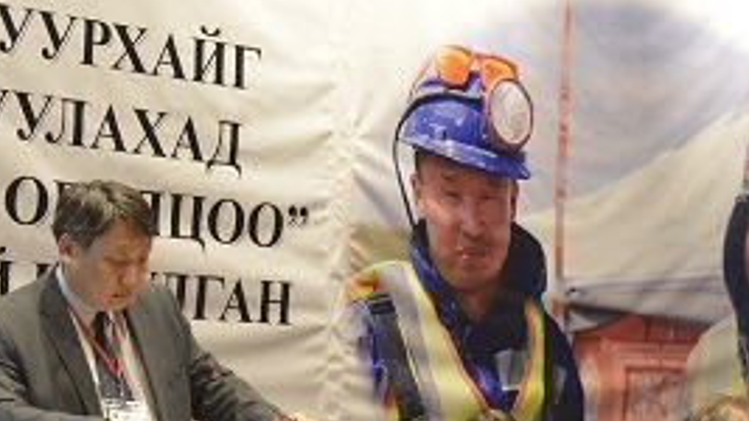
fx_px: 2124
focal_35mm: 107
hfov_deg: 20.0
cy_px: 268
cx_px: 412
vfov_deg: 11.3
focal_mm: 26
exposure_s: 1/30
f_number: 4.2
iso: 1000
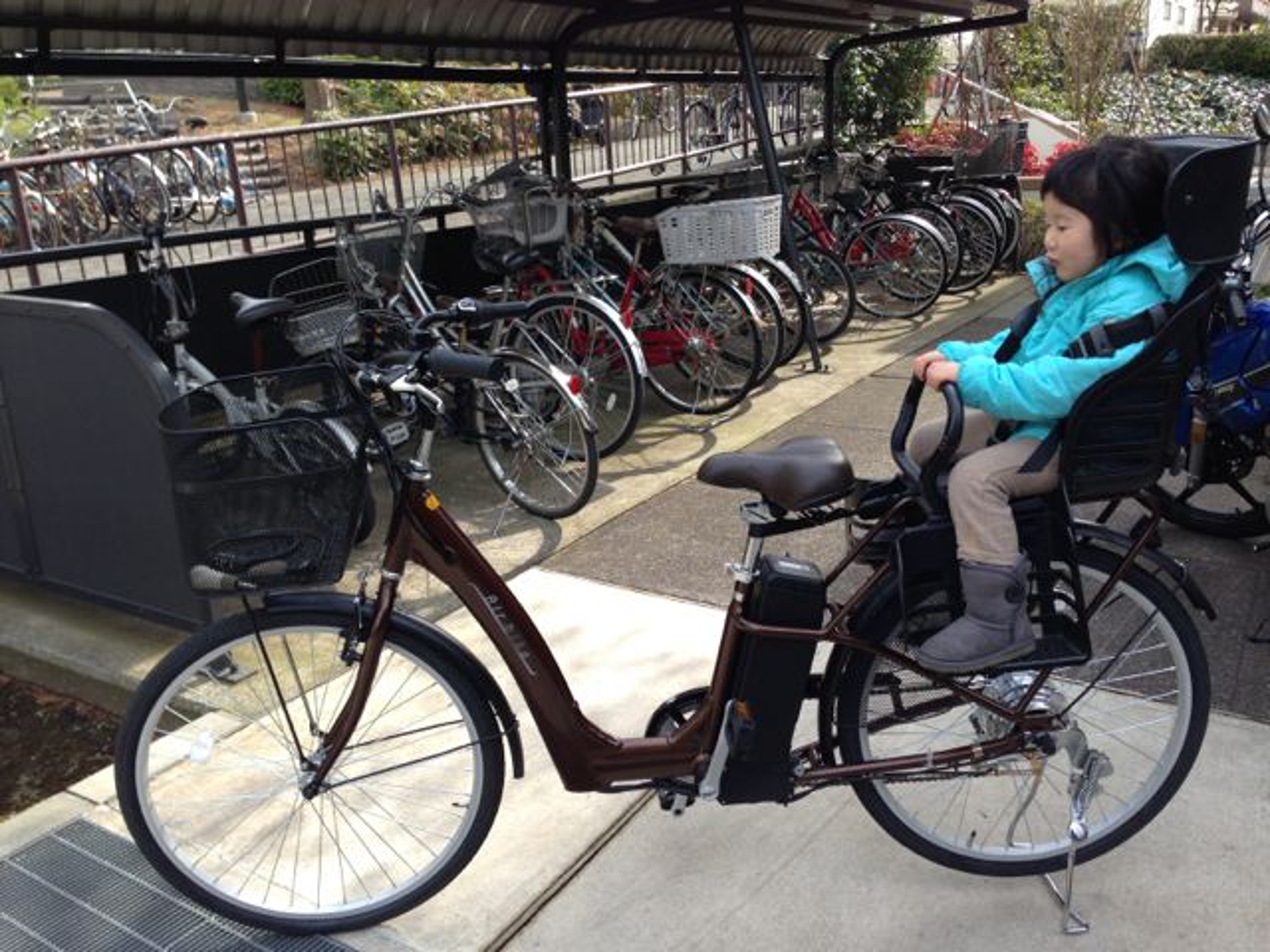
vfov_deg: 42.9
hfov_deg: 55.4
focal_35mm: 33
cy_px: 476
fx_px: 1211
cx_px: 635
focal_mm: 4.12
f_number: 2.4
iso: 50
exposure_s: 1/311
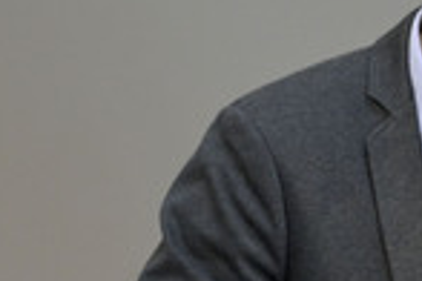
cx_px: 472
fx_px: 14745
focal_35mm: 1258
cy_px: 241
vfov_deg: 1.1
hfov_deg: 1.6
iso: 8000
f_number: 5.6
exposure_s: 1/320
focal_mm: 410
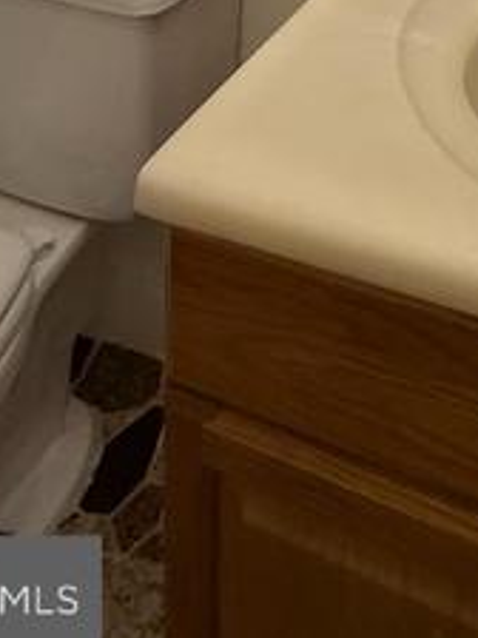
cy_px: -441
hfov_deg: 26.9
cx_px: 566
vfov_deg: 24.1
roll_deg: -3.4
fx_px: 884
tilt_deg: -4.1
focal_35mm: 48
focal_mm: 2.22
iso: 160
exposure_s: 1/120
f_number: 2.2
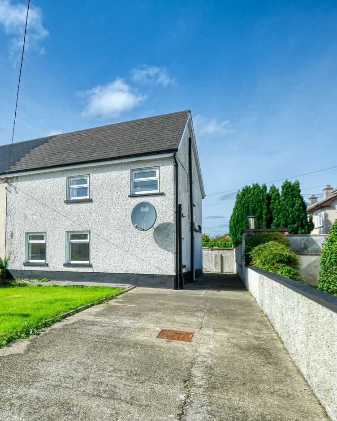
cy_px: 214
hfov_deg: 55.6
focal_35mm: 23
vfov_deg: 72.6
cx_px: 57
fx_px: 287
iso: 1000
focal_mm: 10.5
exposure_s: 1/1500
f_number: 7.1
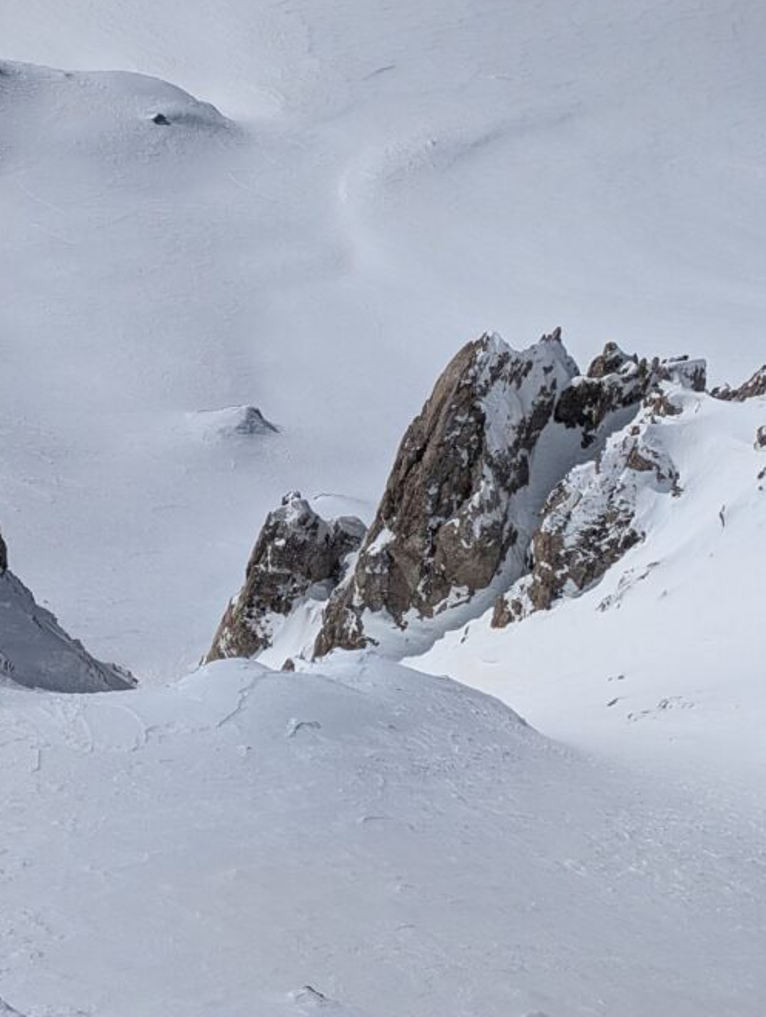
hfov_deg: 19.4
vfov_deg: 25.6
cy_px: 425
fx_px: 2237
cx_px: 312
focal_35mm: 76
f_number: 1.7
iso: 30
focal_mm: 6.9
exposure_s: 1/6993
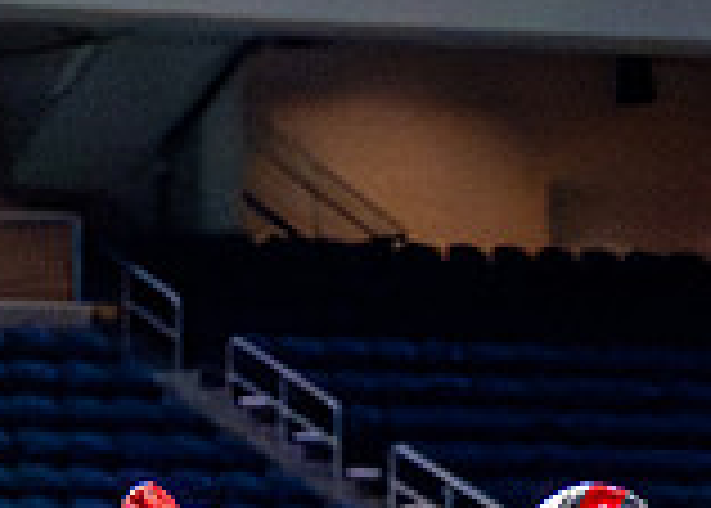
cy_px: 1090
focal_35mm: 532
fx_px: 10747
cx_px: 236
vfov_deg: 2.7
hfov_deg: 3.8
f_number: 2.8
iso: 5000
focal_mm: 70
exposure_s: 1/2000
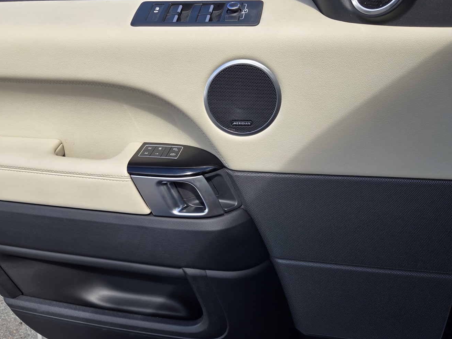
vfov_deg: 49.7
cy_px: 182
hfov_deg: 63.3
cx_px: 201
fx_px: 366
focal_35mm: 28
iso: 25
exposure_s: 1/816
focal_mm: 5.4
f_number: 1.8
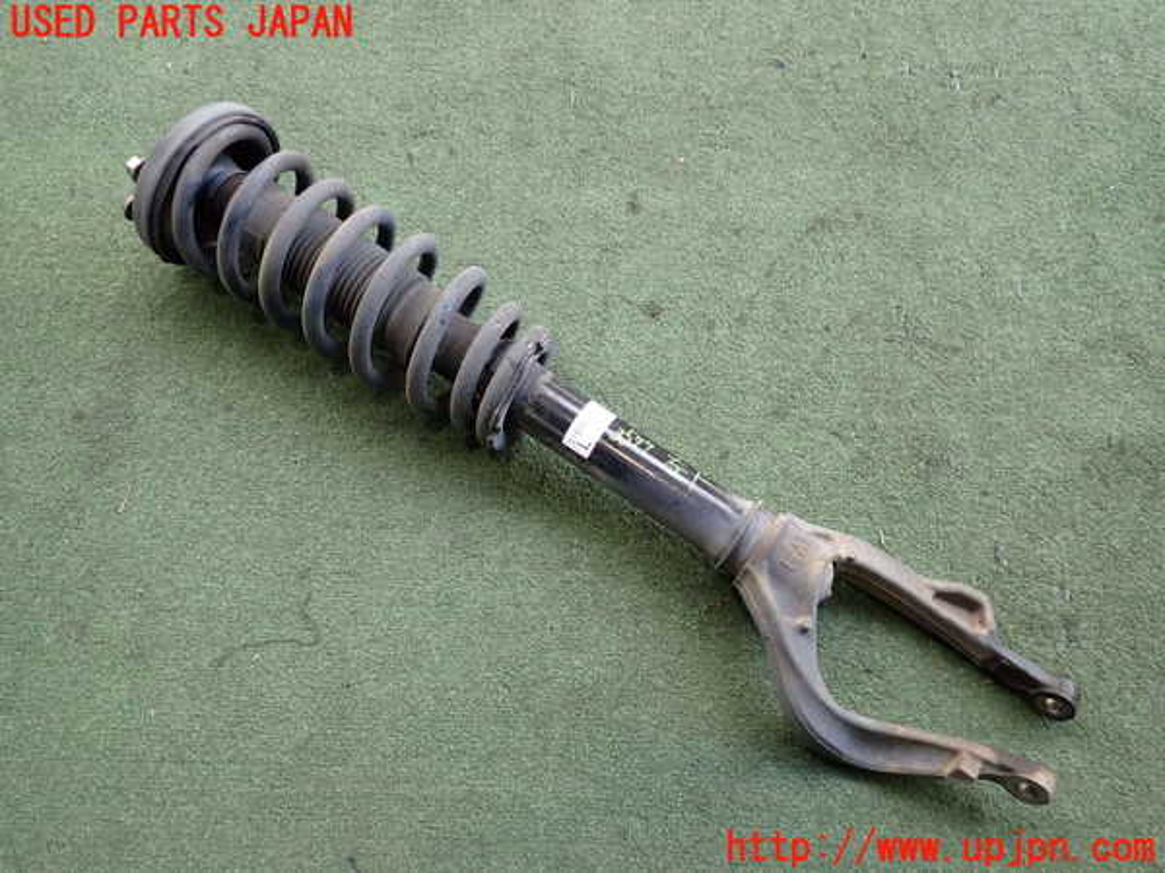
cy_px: 436
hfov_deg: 60.0
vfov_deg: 46.8
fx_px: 1010
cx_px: 582
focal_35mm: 30
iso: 200
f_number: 2.3
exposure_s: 1/100
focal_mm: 5.4
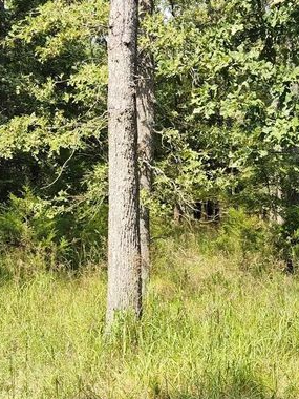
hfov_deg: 23.6
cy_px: 201
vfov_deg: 31.2
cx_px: 195
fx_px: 714
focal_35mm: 62
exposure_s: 1/481
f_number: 1.8
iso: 20
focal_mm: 5.4
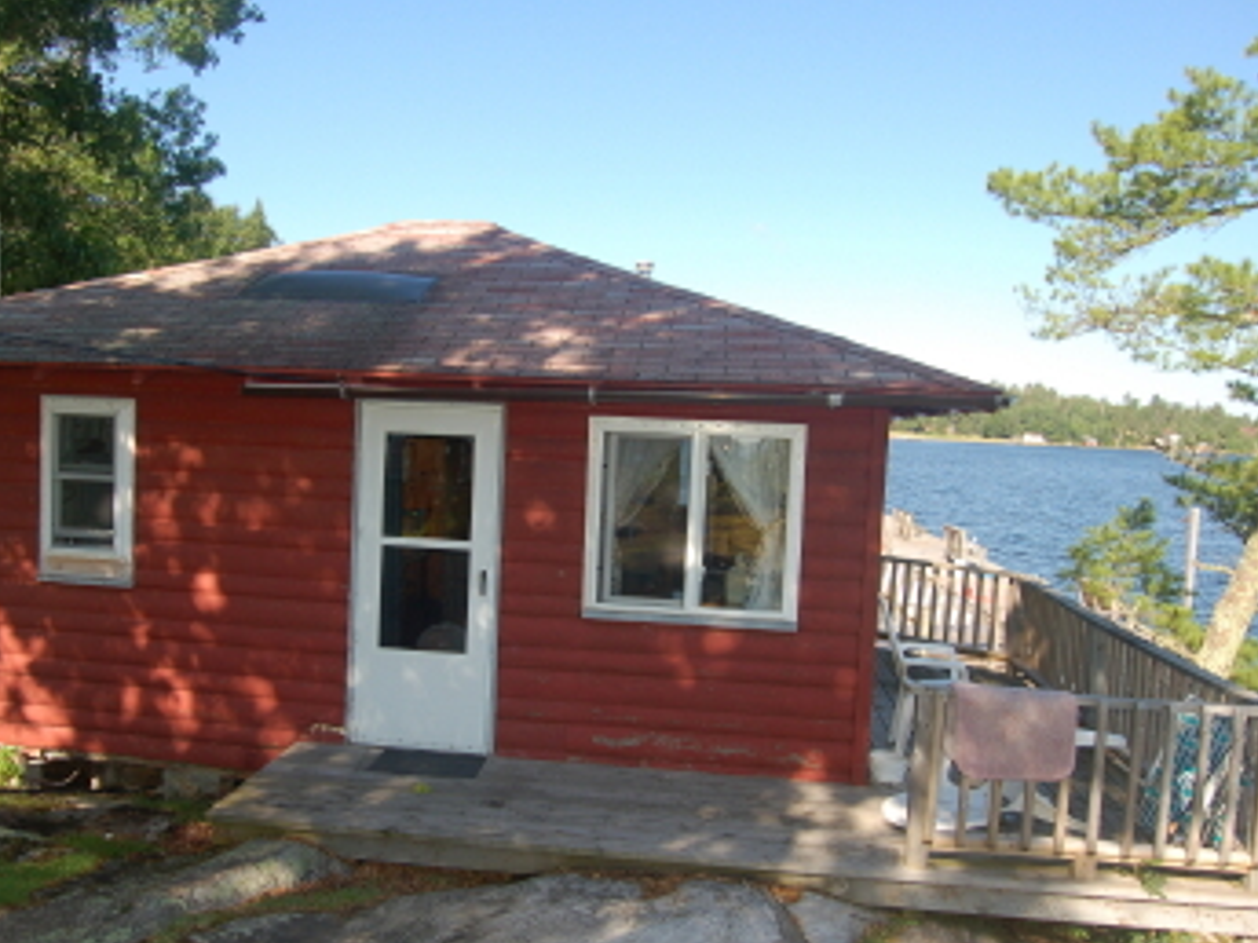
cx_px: 521
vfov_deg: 44.2
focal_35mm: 32
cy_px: 482
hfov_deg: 56.5
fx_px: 1163
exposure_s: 1/500
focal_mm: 18
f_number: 5.6
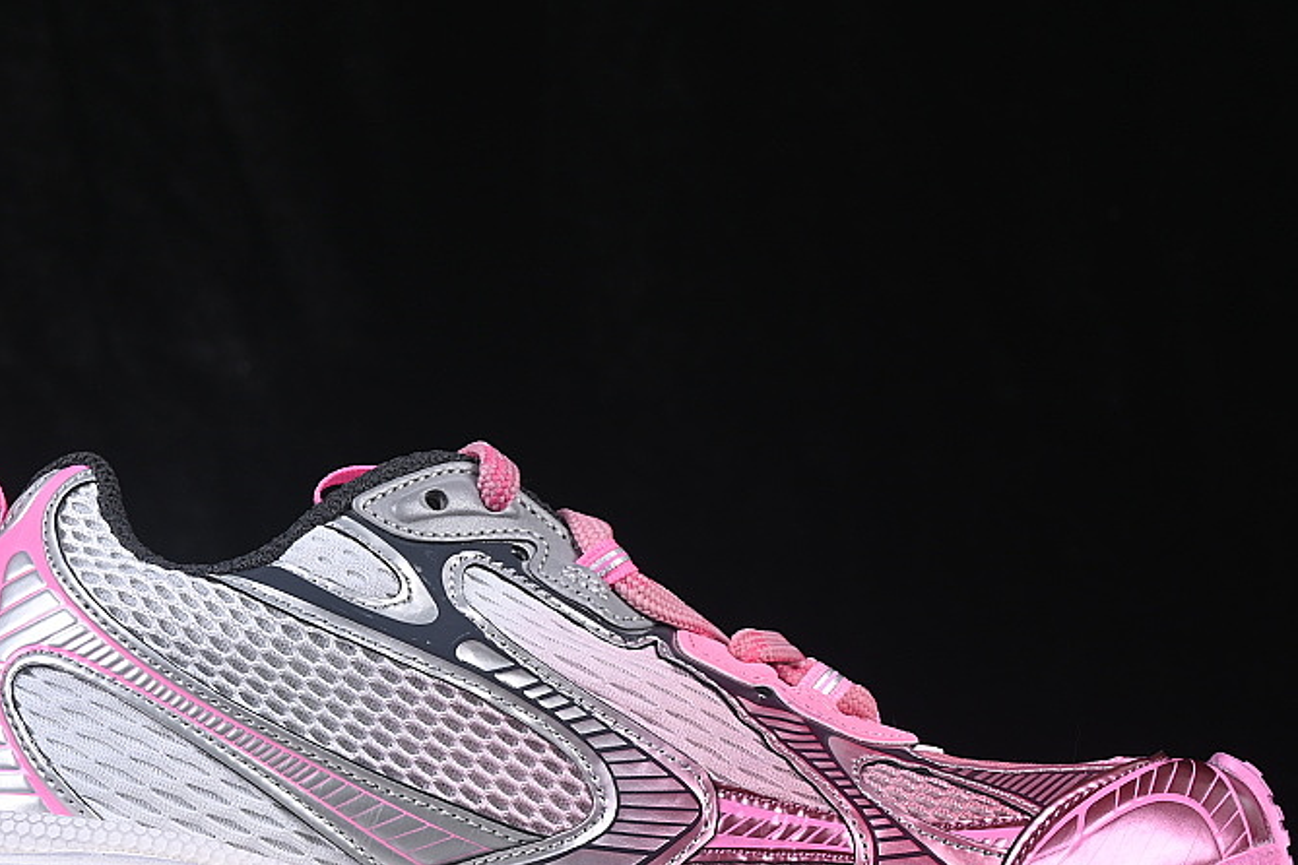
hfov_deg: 16.9
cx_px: 501
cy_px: 648
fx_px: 4362
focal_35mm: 121
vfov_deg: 11.3
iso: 160
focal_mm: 50
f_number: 8
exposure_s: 1/80
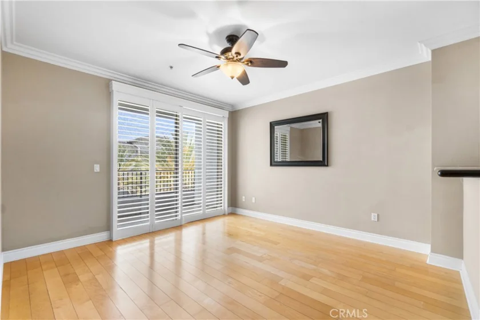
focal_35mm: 15
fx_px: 200
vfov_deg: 77.3
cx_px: 240
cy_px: 160
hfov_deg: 100.4
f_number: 7.1
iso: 320
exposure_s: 1/8
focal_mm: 10
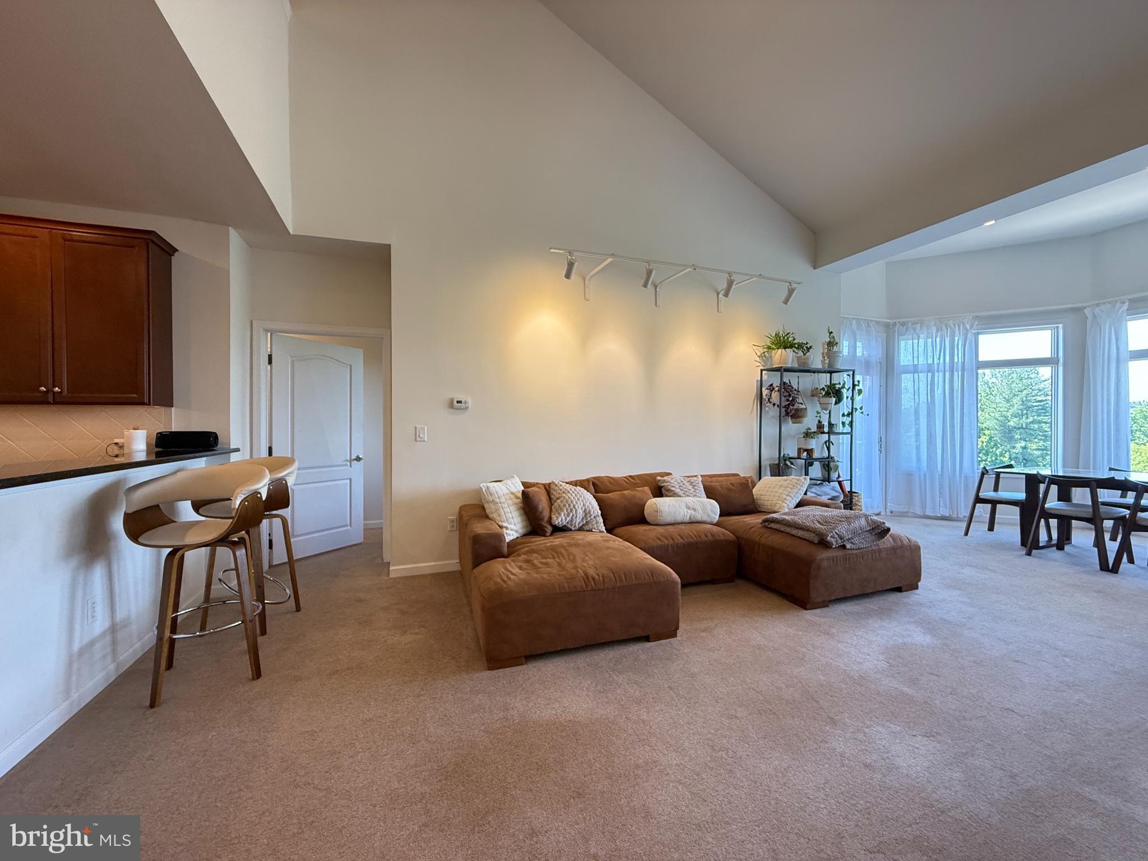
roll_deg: +0.6
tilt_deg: -0.2
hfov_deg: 102.1
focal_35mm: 14
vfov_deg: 85.7
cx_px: 574
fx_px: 464
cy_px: 430
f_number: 2.2
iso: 400
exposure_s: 1/120
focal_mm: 2.22
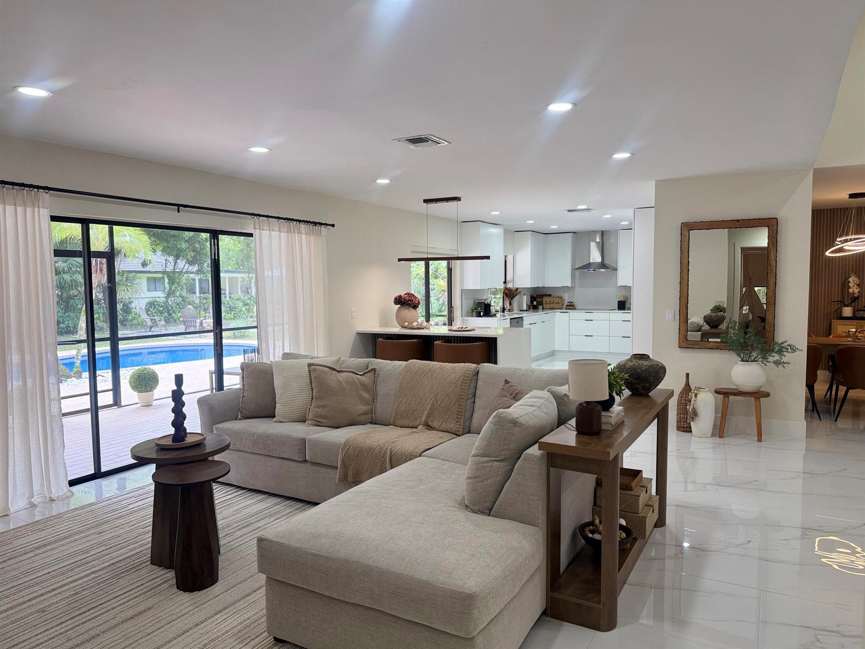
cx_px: 432
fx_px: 600
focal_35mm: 24
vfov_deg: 56.8
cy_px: 324
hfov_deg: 71.6
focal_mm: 6.76
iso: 125
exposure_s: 1/234
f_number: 1.78
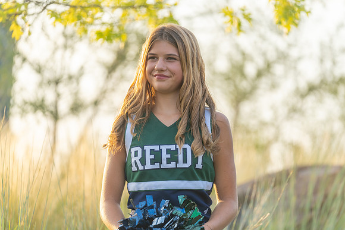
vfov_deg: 7.8
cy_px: 115
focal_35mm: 176
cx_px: 172
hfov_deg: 11.7
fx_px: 1687
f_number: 2.8
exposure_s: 1/250
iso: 100
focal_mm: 176
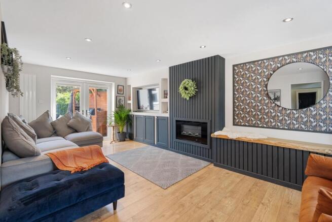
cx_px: 166
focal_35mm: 16
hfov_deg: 96.7
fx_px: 148
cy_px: 111
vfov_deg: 73.8
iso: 320
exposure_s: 1
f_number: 8
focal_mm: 16
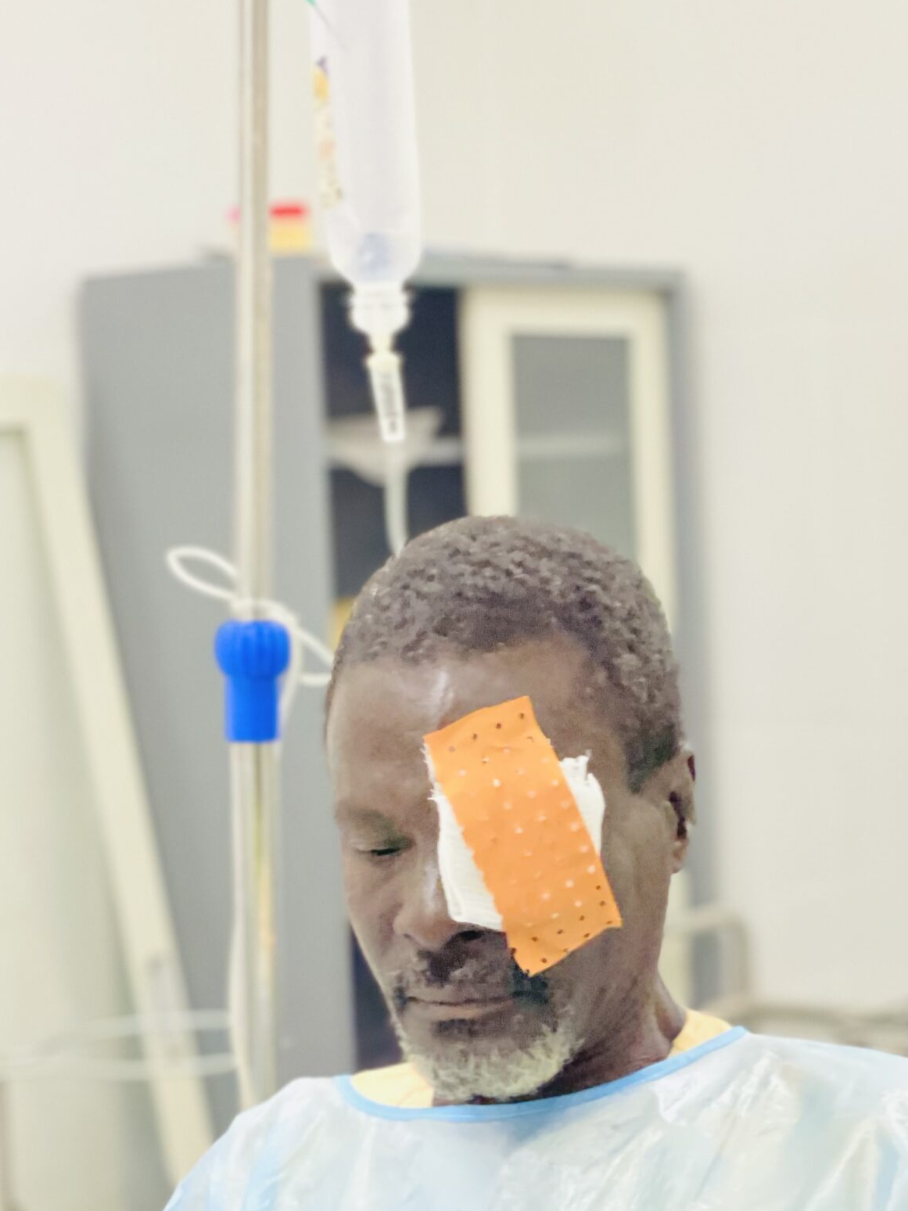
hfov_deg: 17.1
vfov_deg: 22.6
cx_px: 558
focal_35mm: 86
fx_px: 3008
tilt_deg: -6.8
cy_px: 853
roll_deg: +1.7
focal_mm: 6
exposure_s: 1/50
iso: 200
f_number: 2
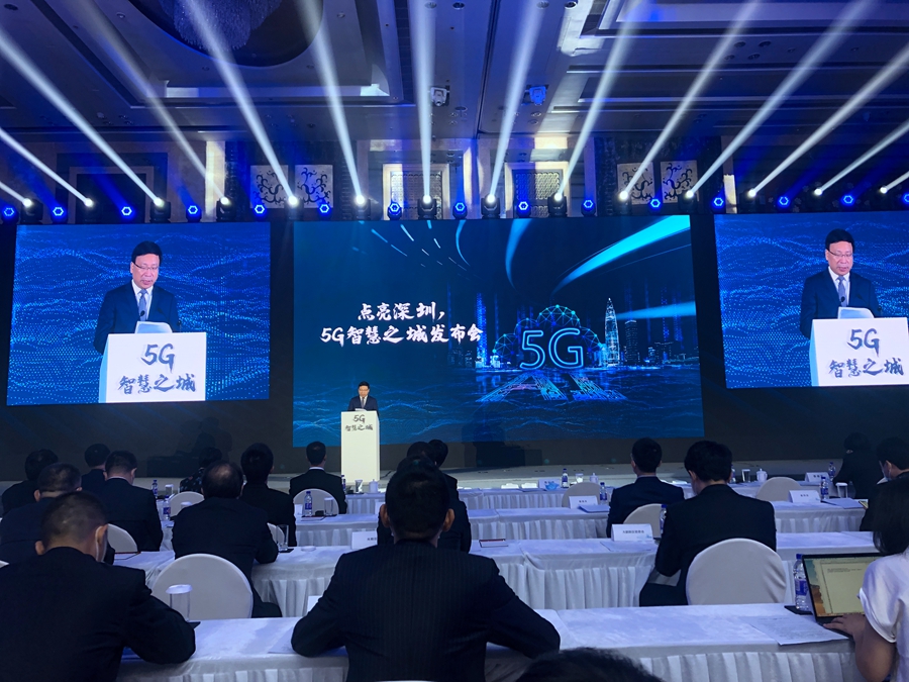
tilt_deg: +7.9
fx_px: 735
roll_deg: +1.9
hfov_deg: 63.4
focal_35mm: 28
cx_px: 454
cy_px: 341
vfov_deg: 49.7
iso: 160
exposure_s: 1/80
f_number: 1.8
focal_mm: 3.99
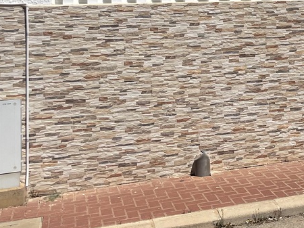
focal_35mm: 74
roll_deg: +2.4
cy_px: -37
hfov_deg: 24.1
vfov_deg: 18.9
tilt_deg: +4.3
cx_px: 361
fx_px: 650
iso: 32
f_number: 1.6
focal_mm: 4.2
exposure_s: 1/9804
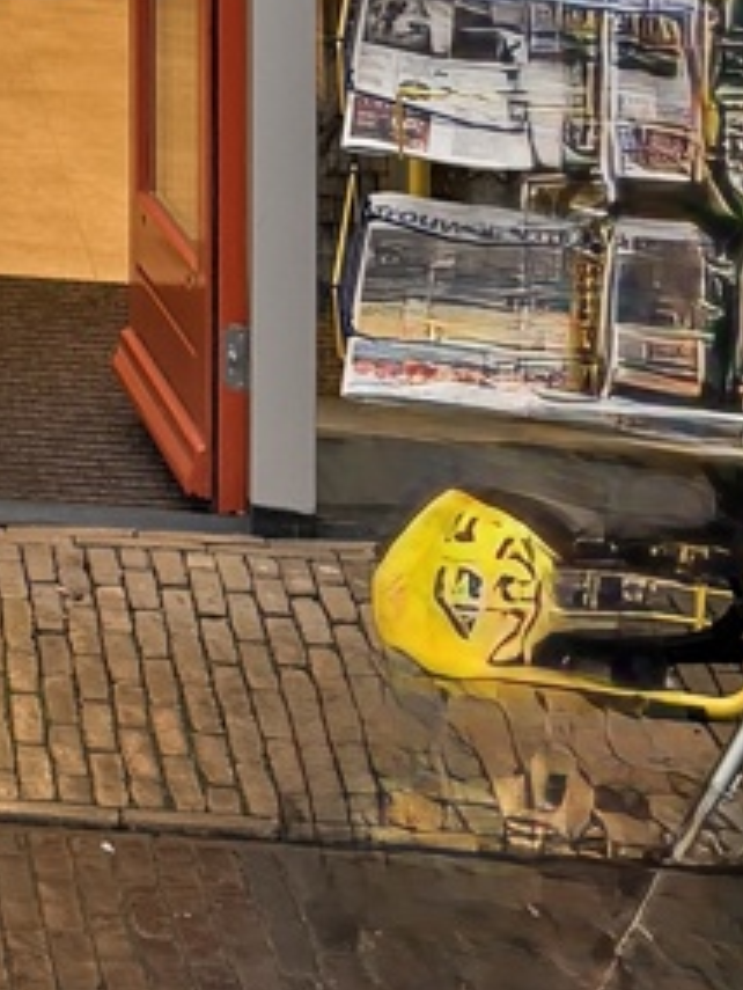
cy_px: -1273
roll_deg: -1.5
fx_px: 3289
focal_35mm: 115
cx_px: -712
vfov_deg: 13.4
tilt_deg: +7.3
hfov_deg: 11.7
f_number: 1.78
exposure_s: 1/453
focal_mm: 6.76
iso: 100
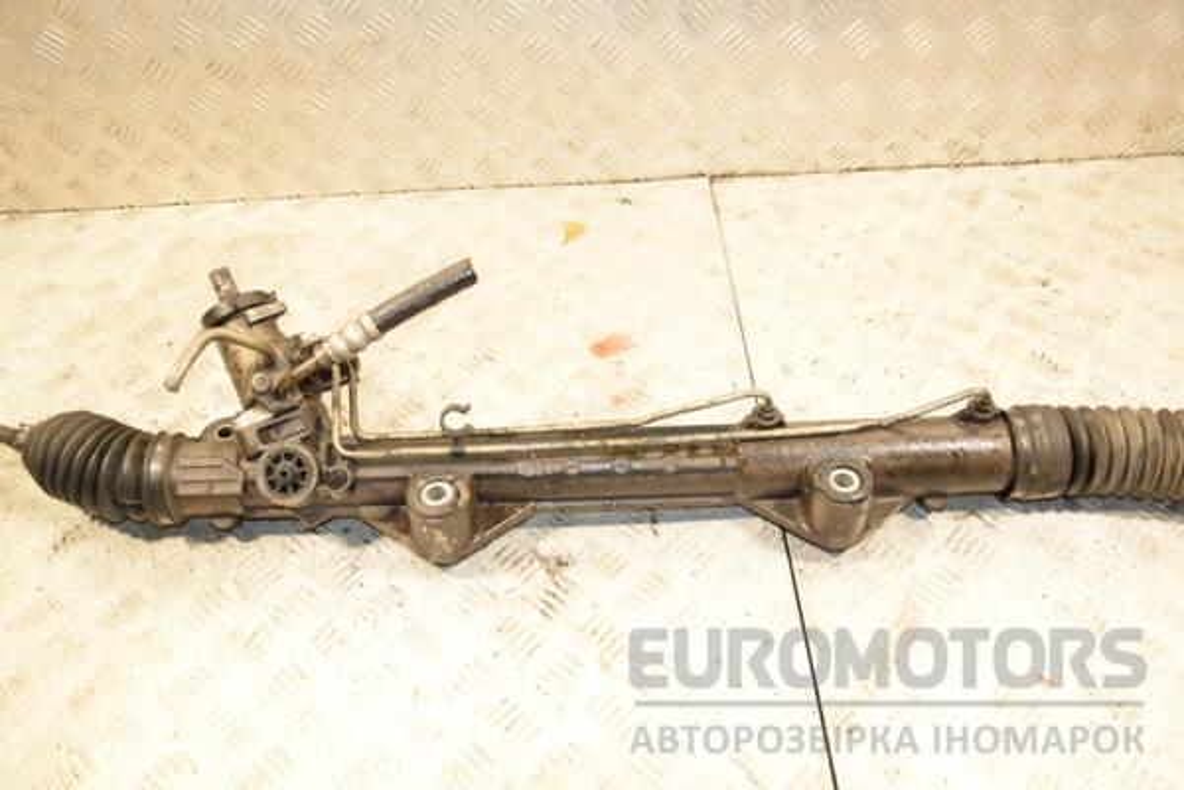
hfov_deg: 59.5
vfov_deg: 41.7
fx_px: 1036
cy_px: 395
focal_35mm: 32
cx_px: 592
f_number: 5
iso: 800
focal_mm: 21
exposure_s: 1/125
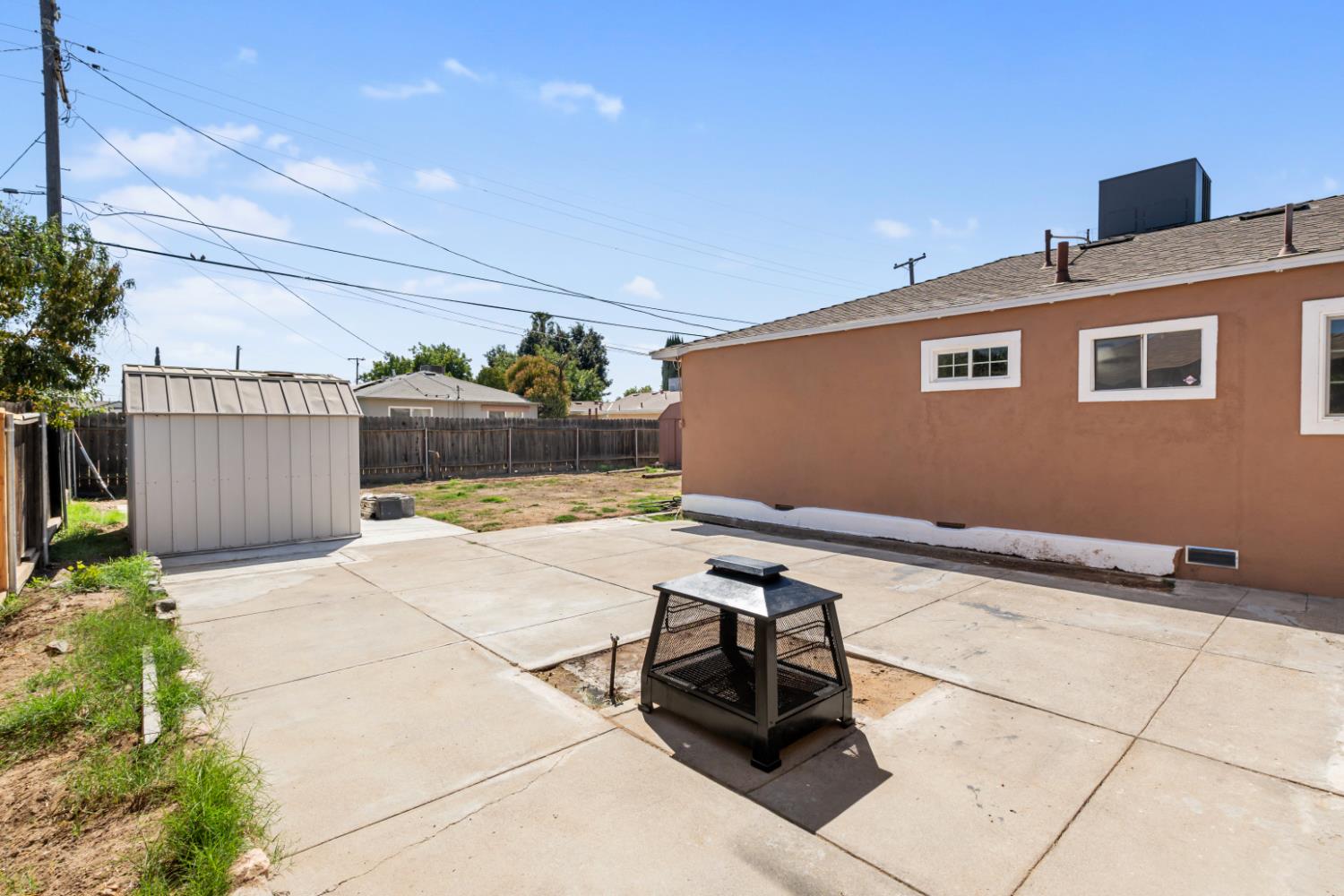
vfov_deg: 72.1
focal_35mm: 16
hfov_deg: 95.0
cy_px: 448
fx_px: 616
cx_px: 672
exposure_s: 1/1250
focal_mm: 11
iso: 200
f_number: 6.3
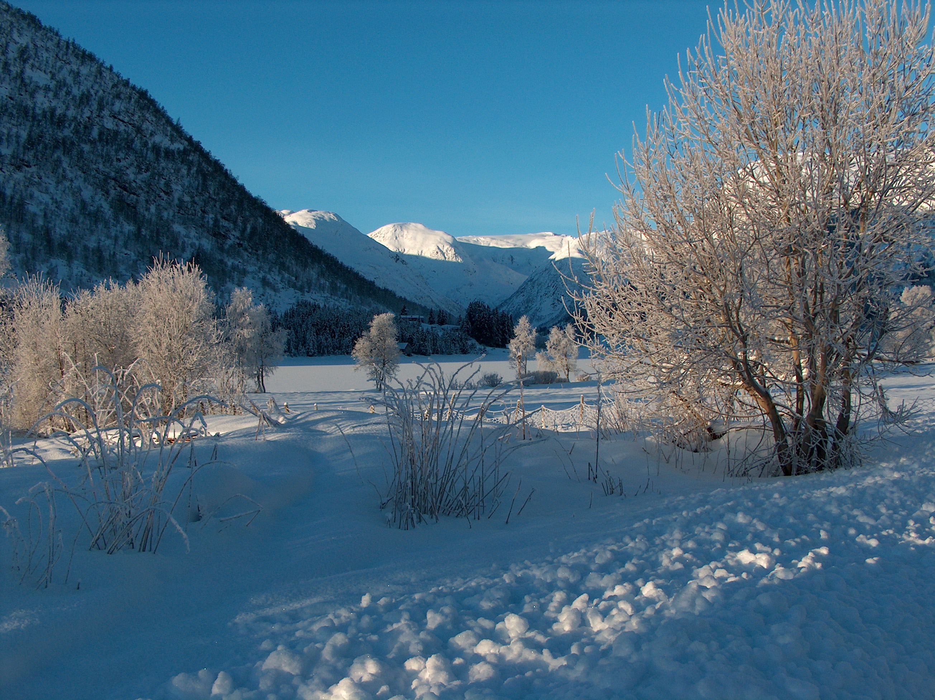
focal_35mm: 37
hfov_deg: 50.2
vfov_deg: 38.6
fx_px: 999
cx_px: 468
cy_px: 350
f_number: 8
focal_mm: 7.6
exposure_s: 1/180
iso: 100
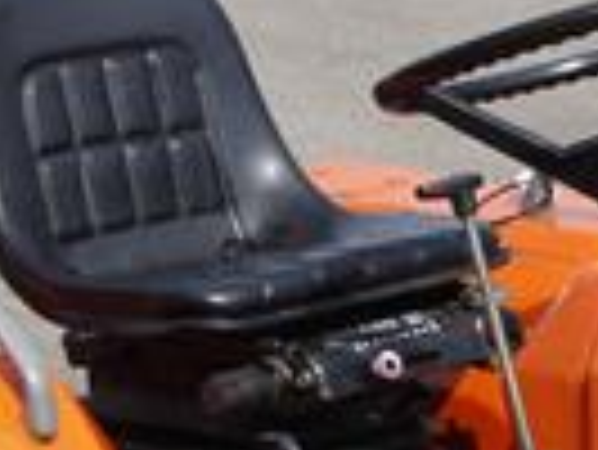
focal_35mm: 231
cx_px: 850
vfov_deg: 6.3
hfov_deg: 8.4
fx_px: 3994
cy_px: 886
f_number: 9
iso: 100
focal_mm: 24
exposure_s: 1/320
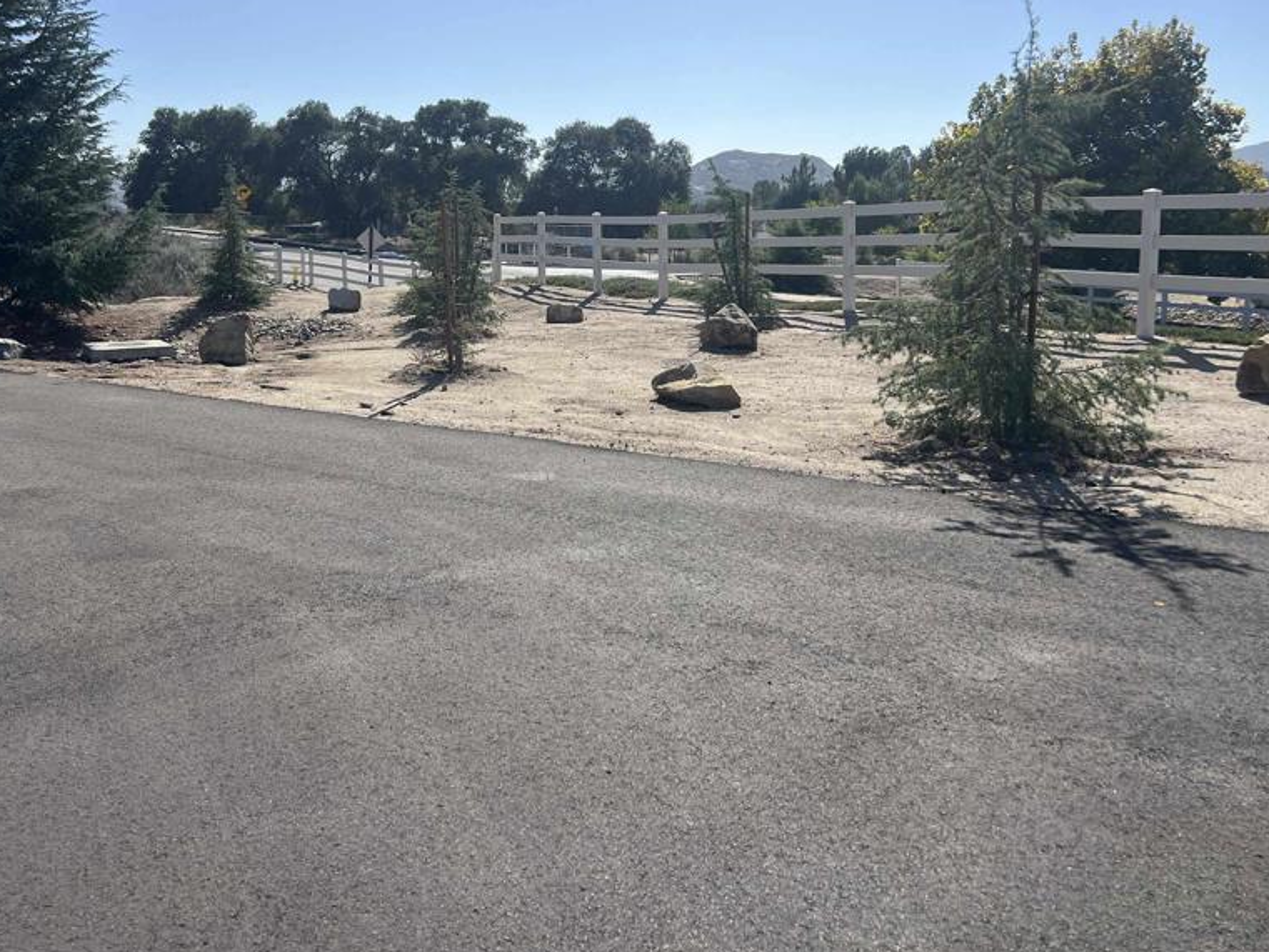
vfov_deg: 40.3
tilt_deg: -5.3
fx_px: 1283
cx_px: 525
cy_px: 333
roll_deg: +0.5
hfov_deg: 52.4
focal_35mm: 35
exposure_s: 1/7463
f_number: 1.5
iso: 50
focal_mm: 5.7
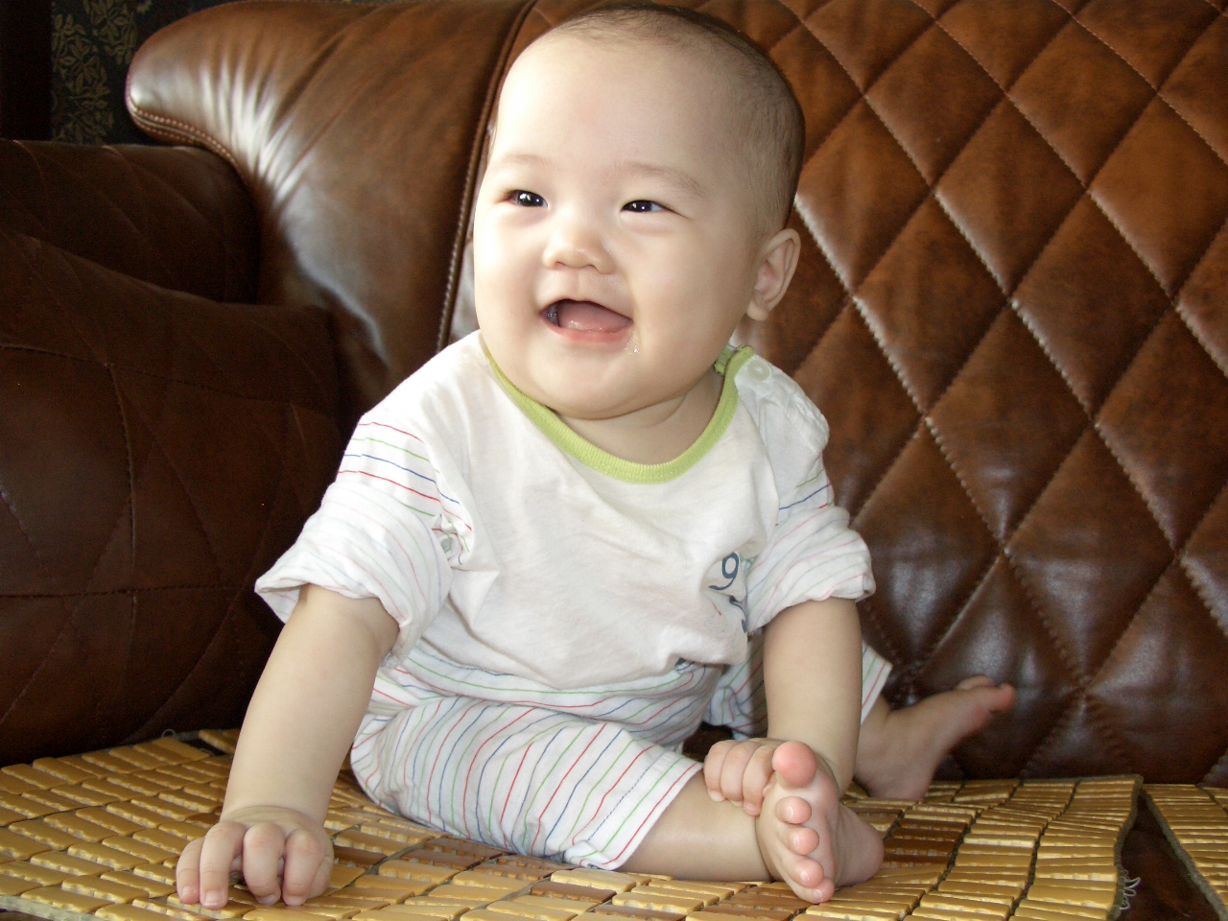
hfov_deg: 55.4
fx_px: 1171
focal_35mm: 33
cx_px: 614
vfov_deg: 42.9
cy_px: 460
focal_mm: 7.1
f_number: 2.8
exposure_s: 1/60
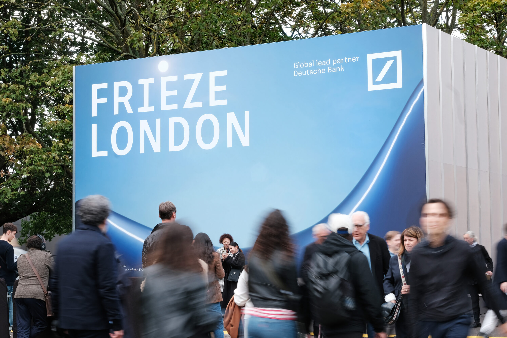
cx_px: 254
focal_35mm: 81
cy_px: 169
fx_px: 1141
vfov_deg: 16.9
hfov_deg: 25.1
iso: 160
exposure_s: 1/8
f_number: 16
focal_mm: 54.1
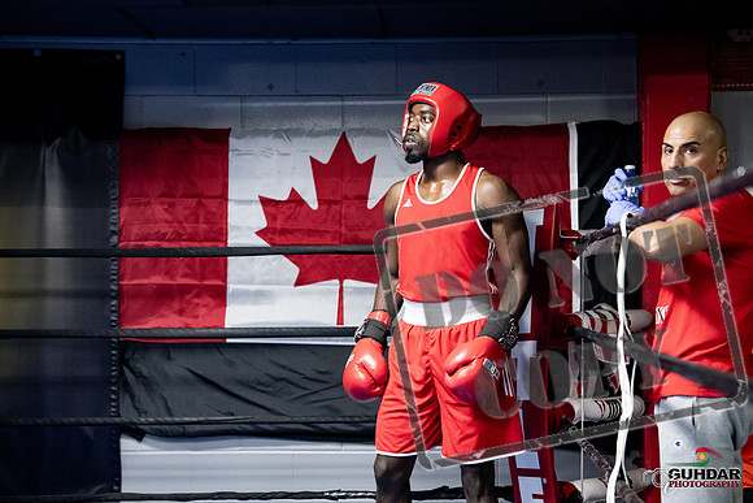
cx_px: 376
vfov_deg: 19.5
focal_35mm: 70
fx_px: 1464
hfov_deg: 28.8
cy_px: 252
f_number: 2.8
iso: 10000
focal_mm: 70
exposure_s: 1/1000
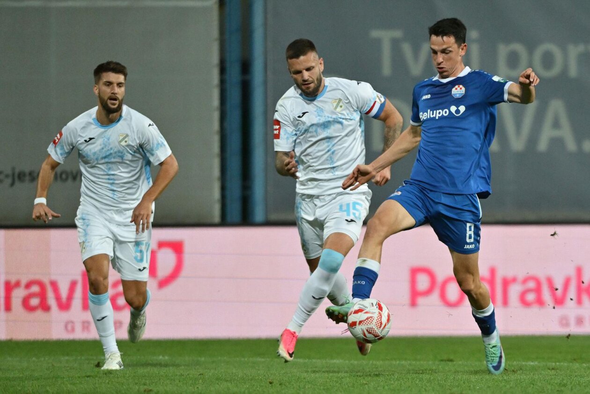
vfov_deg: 4.0
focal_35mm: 340
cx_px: 295
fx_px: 5572
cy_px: 197
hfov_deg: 6.1
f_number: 4
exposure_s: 1/1250
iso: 3200
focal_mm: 340
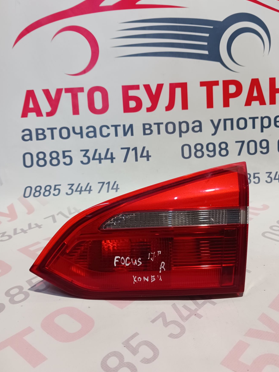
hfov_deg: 45.4
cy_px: 178
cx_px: 155
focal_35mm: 31
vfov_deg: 58.3
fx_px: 333
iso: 200
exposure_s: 1/50
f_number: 1.8
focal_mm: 4
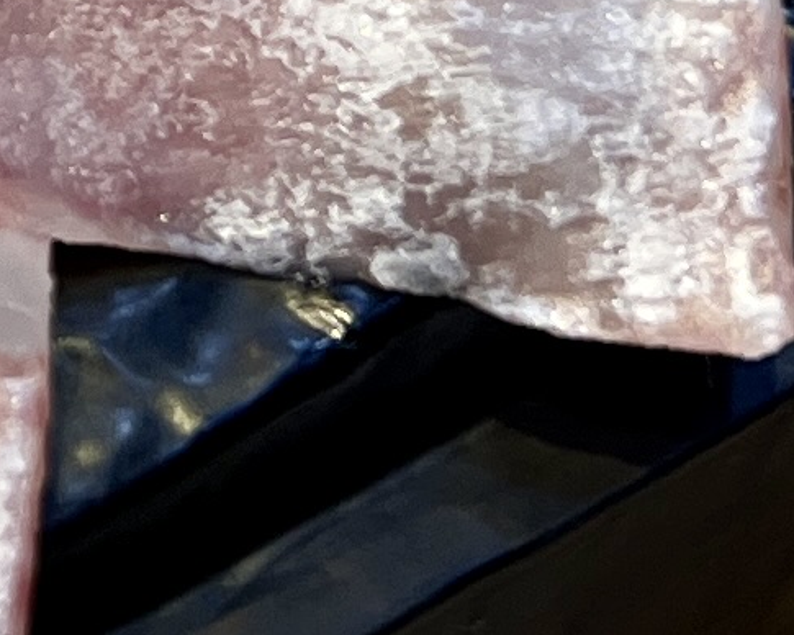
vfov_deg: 6.8
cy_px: -1079
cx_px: -696
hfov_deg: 8.7
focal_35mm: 211
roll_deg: +3.3
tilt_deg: -41.9
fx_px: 4958
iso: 64
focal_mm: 5.7
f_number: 1.5
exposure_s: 1/120
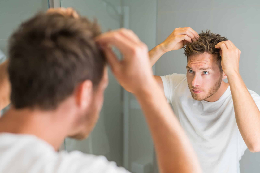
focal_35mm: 35
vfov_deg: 37.9
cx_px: 130
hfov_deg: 54.4
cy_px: 86
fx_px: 253
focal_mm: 35
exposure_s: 1/320
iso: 400
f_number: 1.6
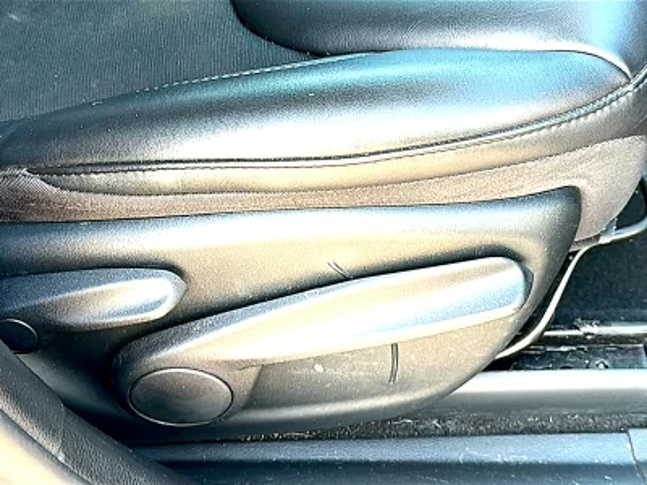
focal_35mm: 48
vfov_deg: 30.3
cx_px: 324
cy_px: 242
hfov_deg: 39.7
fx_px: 897
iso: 50
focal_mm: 6.86
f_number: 1.78
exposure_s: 1/59
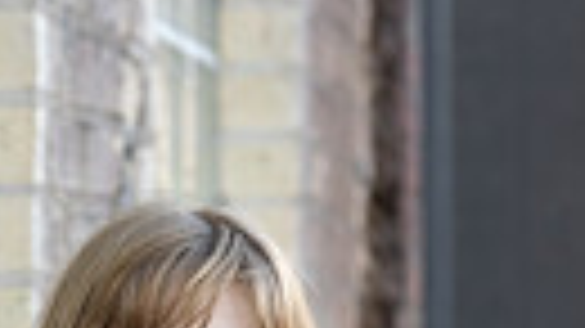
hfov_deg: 7.0
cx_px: 22
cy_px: 921
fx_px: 4776
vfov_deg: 3.8
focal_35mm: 308
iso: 320
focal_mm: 85
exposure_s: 1/160
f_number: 5
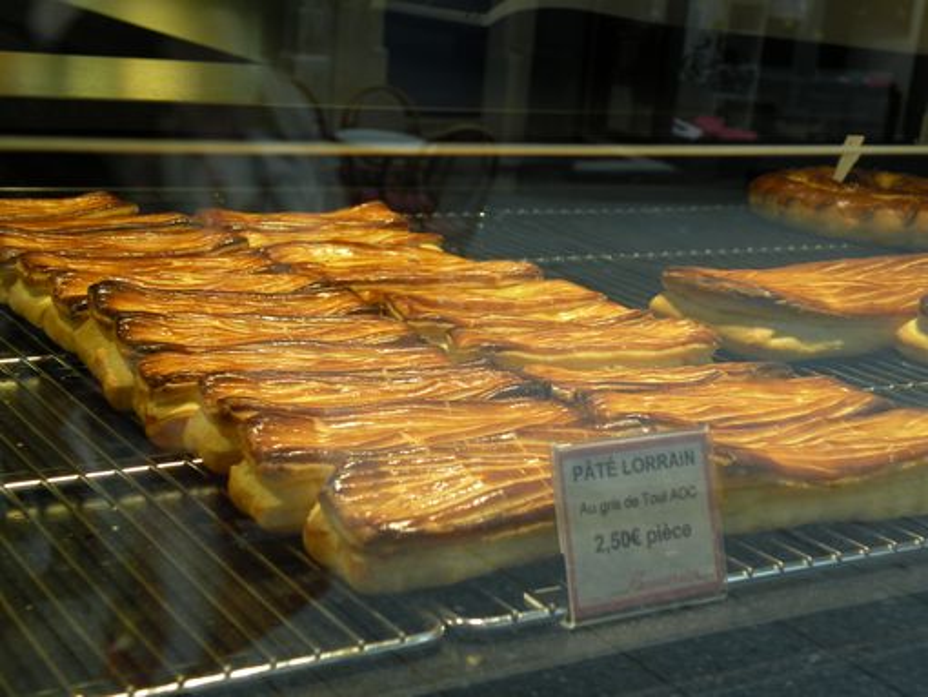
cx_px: 464
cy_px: 348
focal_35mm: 56
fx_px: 1502
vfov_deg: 26.1
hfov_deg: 34.3
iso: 64
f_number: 3.5
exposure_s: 1/31.8
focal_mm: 9.8
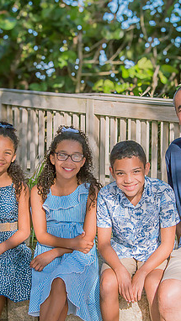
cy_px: 171
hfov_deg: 13.4
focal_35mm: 90
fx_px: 768
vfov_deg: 23.7
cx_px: 87
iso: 100
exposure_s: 1/1250
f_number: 4
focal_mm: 35
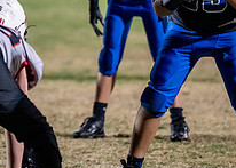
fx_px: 3250
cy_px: -81
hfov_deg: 4.1
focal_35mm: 485
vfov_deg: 3.0
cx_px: -72
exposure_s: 1/800
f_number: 1.8
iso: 4000
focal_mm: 135
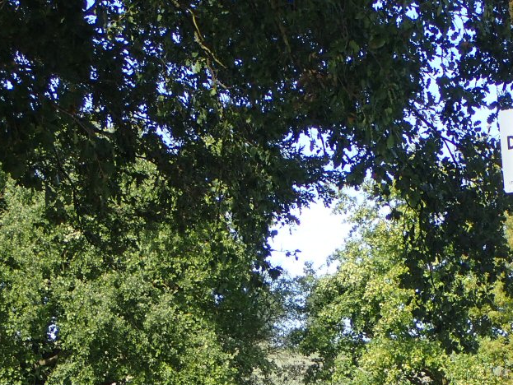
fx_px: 2061
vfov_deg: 10.6
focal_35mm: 139
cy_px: 397
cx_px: 293
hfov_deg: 14.2
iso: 100
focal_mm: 11.78
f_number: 5
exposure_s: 1/160
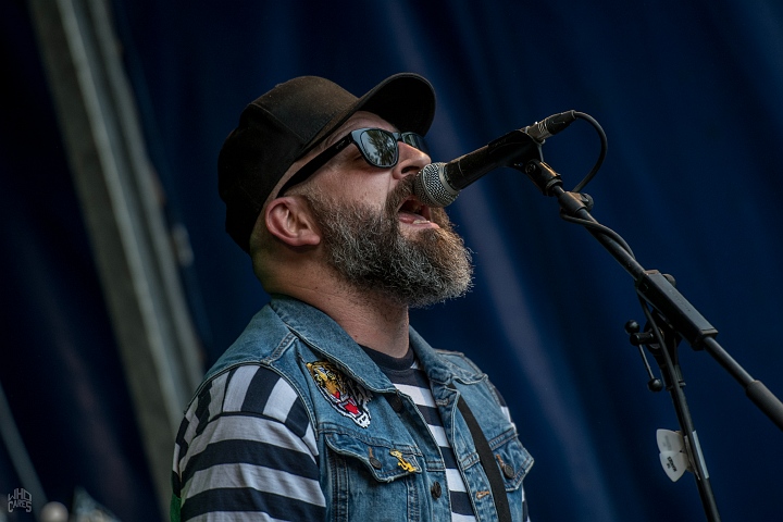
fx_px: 6524
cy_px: 261
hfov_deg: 6.9
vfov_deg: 4.6
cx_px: 392
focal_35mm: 300
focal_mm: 200
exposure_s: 1/125
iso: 500
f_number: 2.8
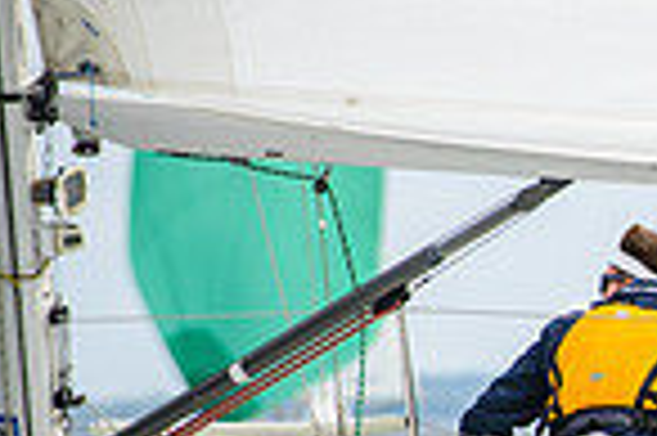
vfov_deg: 1.7
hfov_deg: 2.6
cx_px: 1242
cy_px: 681
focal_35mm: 796
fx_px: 14511
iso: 250
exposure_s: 1/1600
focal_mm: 200
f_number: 5
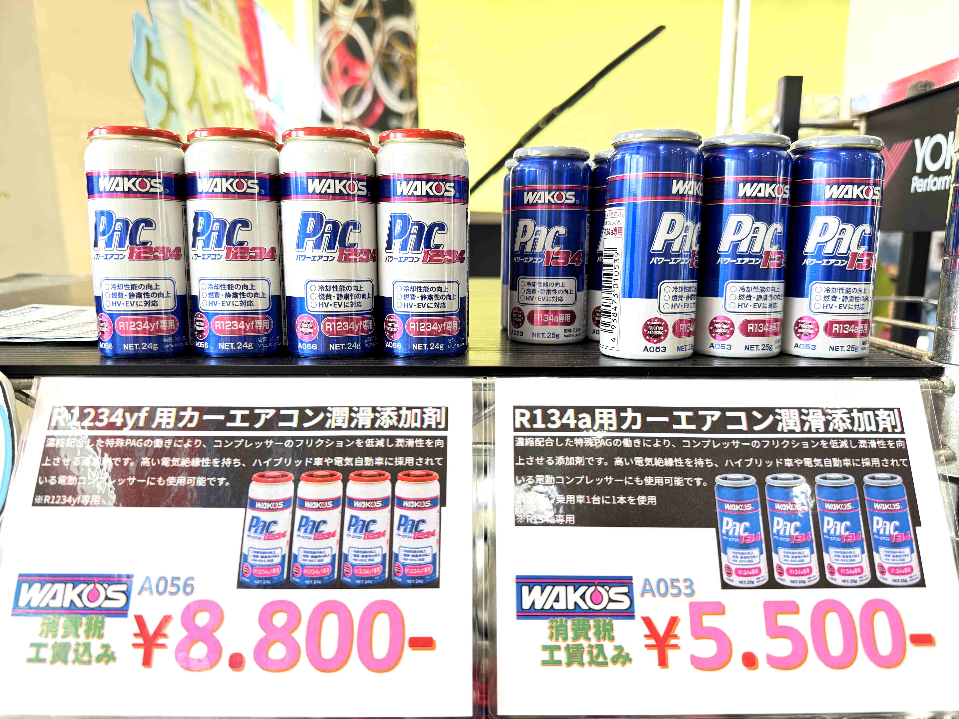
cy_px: 360
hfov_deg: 71.6
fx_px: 665
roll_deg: -0.6
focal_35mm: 24
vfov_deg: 56.8
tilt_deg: -12.1
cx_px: 480
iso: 125
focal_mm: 6.76
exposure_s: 1/121
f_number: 1.78
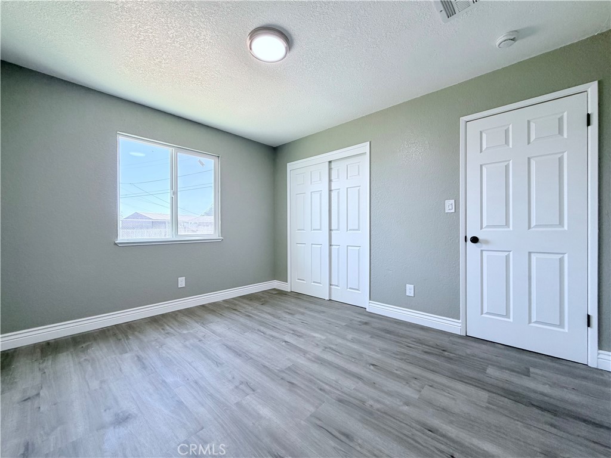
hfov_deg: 102.1
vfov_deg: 85.7
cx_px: 306
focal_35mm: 14
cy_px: 229
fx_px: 247
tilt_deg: -0.4
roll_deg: +0.5
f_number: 2.2
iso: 250
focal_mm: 2.22
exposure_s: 1/120
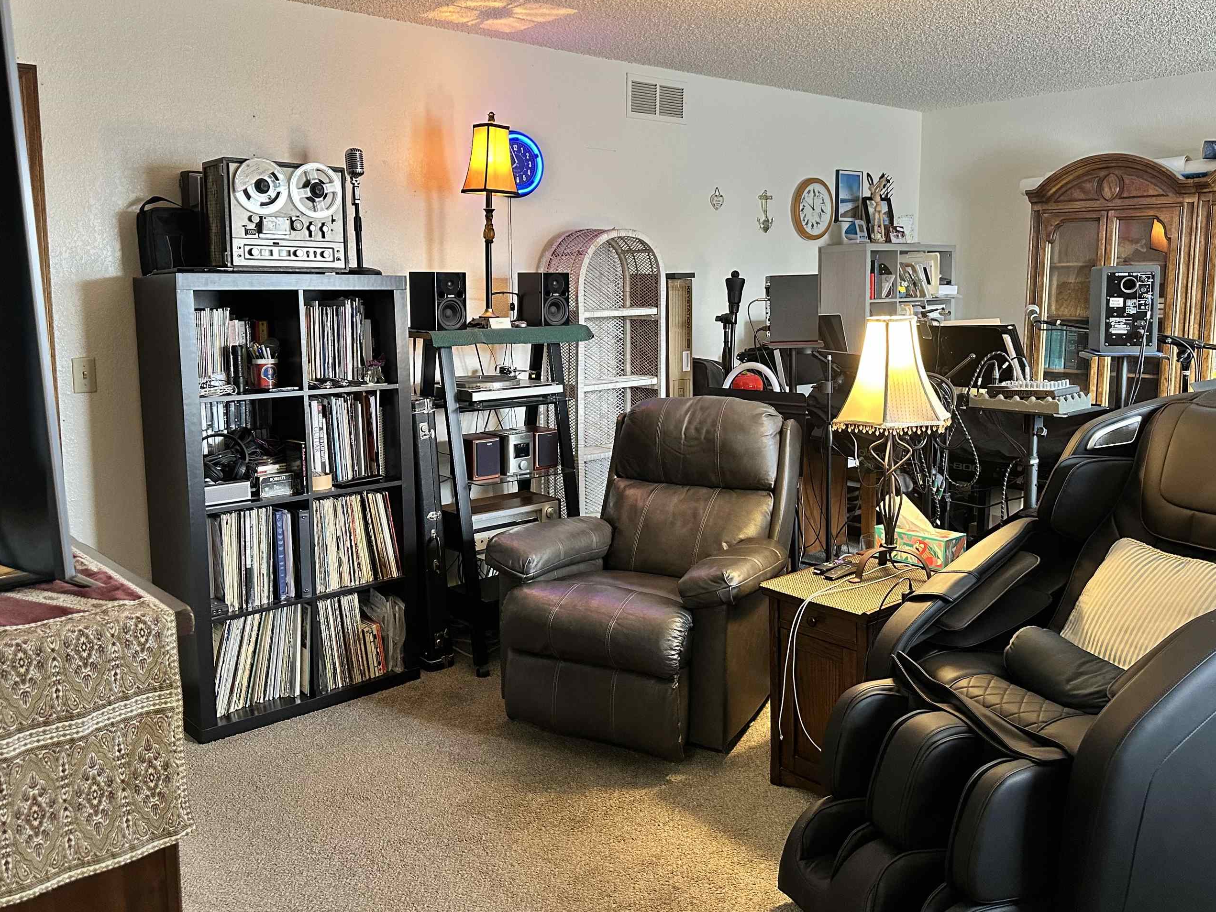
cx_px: 588
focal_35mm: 29
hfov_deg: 61.6
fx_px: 1019
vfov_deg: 48.1
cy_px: 393
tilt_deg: -5.8
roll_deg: +0.6
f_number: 1.78
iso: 320
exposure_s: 1/60
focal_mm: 6.86
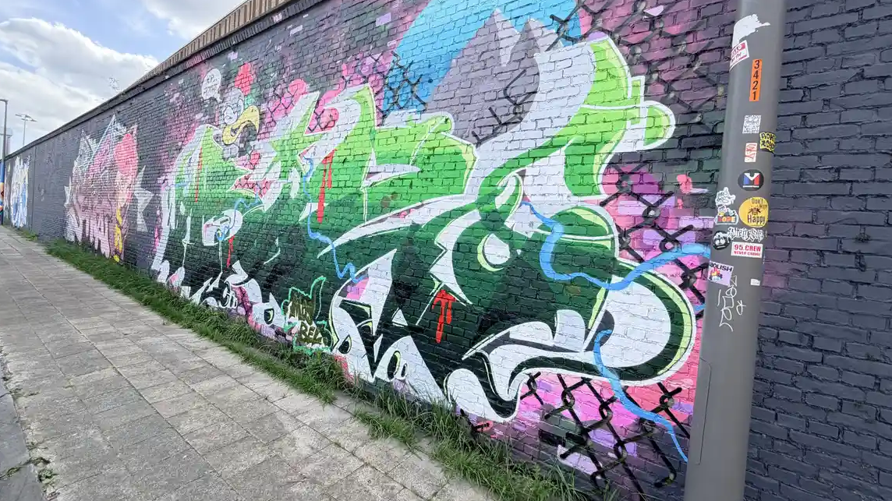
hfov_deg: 99.3
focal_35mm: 16
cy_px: 235
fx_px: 378
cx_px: 428
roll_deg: -4.2
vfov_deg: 67.0
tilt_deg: -1.3
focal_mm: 2.22
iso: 50
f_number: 2.2
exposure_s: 1/315
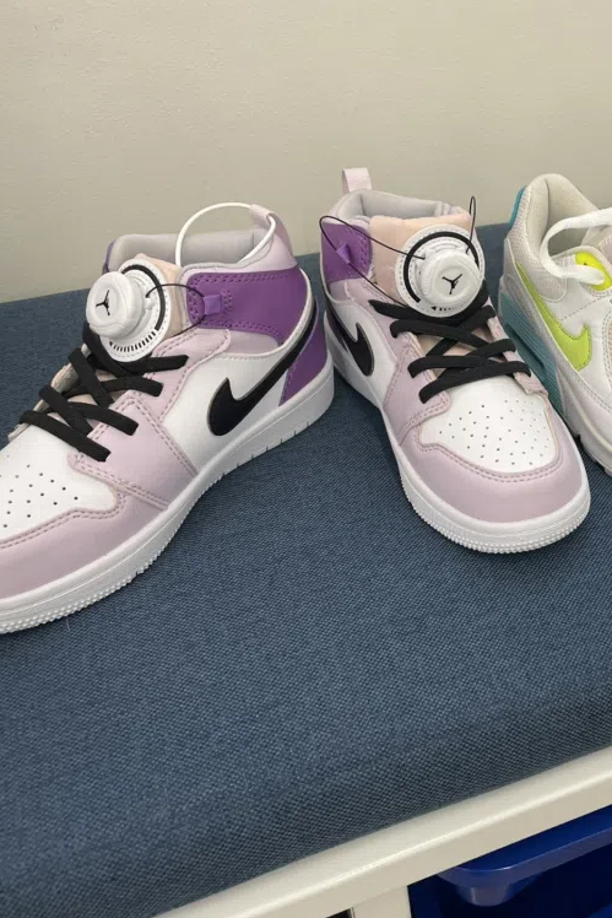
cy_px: 460
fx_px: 943
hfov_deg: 34.0
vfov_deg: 51.9
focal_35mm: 37
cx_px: 553
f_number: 1.6
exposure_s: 1/100
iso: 125
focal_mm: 4.2
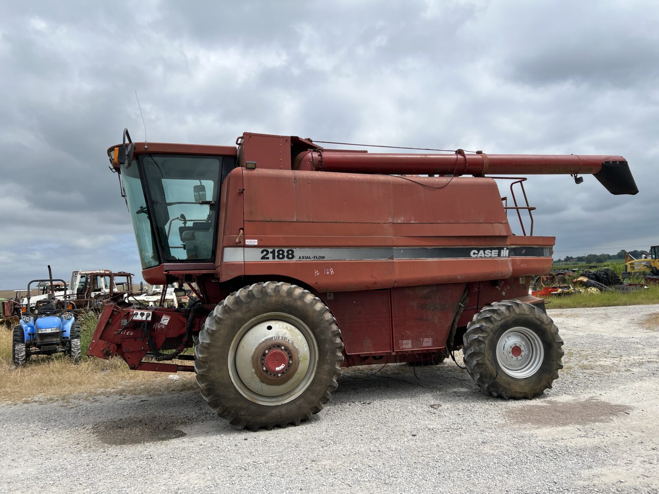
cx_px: 330
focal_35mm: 26
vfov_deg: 53.1
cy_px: 247
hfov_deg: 67.3
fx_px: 495
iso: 50
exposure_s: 1/5319
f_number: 1.5
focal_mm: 5.7
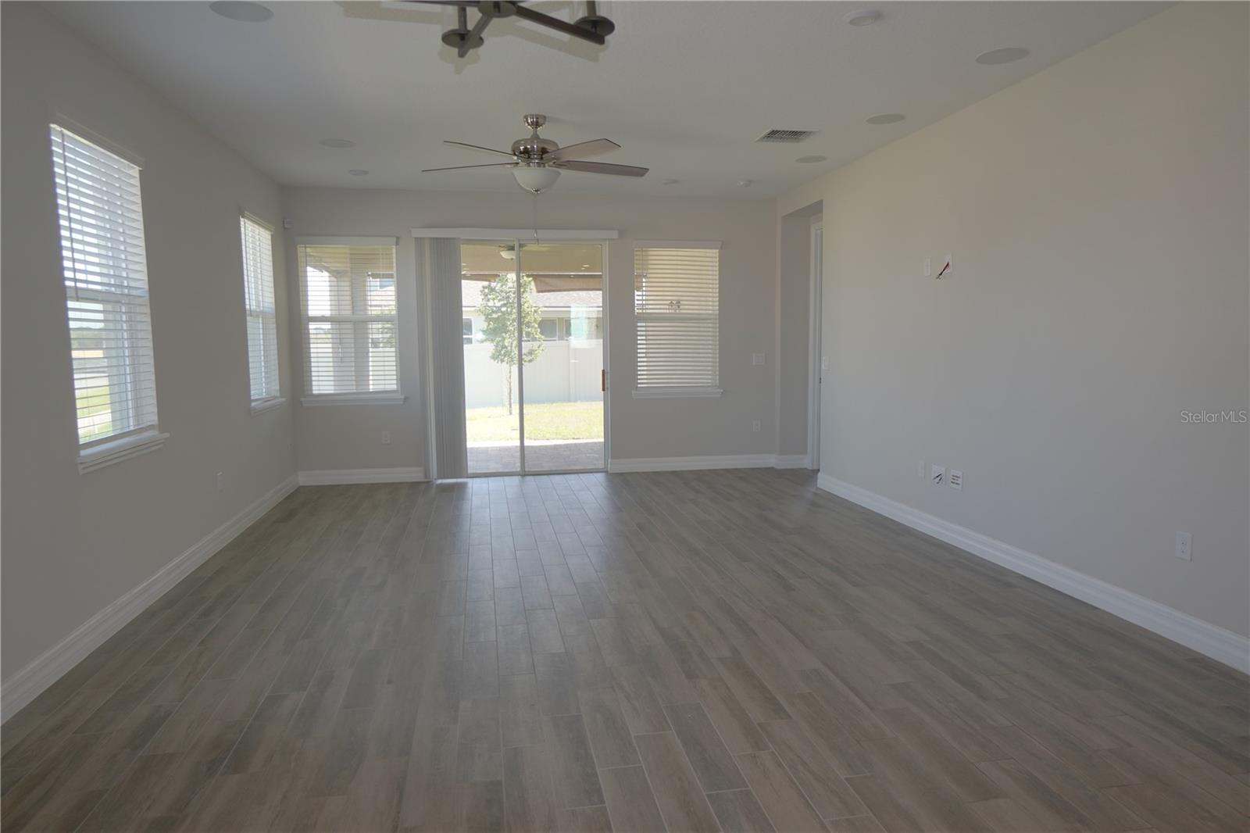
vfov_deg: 56.1
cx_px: 625
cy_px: 416
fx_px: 781
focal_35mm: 22
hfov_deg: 77.3
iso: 125
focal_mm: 15
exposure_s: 1/60
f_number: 4
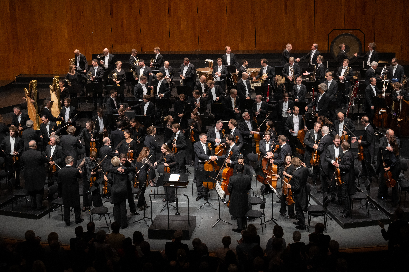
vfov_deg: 19.5
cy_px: 136
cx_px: 204
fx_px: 795
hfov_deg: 28.8
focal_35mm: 70
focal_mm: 70
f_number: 4.5
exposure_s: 1/160
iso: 2500
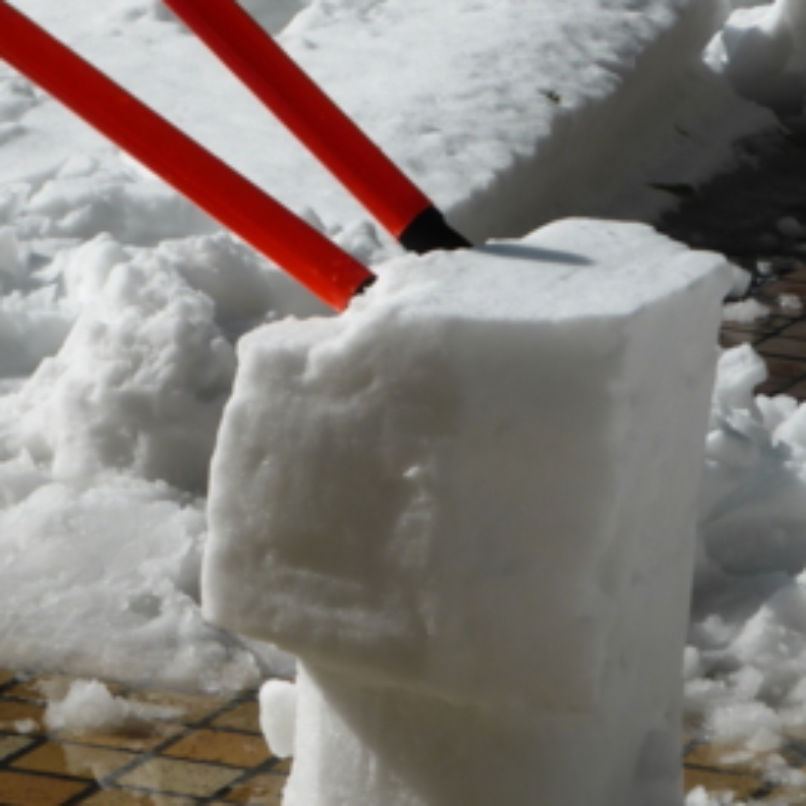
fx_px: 6138
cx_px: 351
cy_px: 434
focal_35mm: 233
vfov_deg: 7.5
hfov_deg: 7.5
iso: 100
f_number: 5.4
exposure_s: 1/1300
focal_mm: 25.9
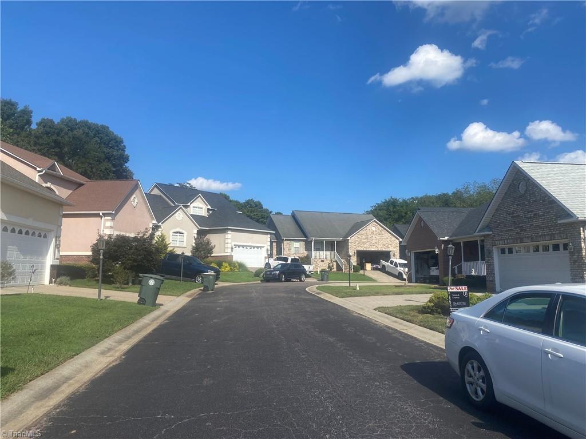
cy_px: 220
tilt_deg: +10.9
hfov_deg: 67.3
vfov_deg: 53.1
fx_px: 440
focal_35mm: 26
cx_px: 293
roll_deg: -2.0
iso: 32
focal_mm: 4.25
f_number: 1.8
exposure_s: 1/2463
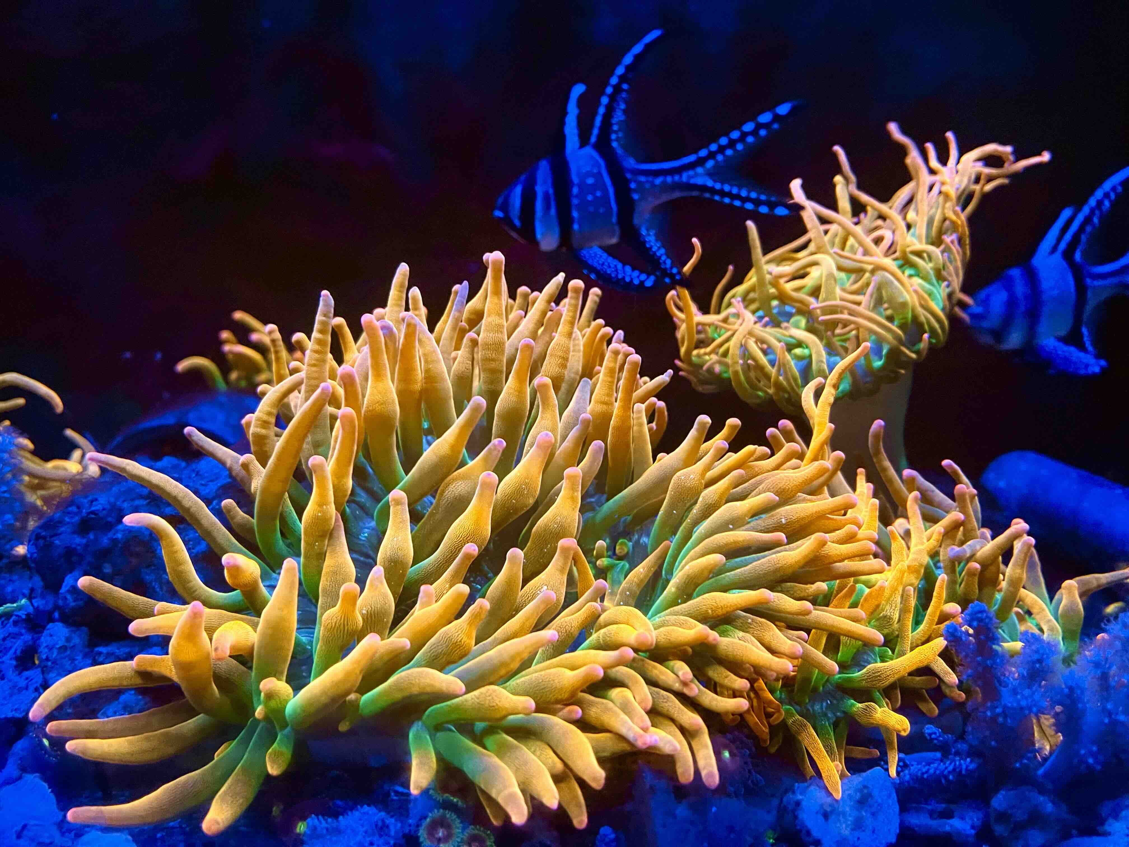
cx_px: 564
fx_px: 848
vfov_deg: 53.1
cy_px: 424
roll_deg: +0.5
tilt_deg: -13.5
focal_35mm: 26
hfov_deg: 67.3
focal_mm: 5.1
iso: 640
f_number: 1.6
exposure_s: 1/29
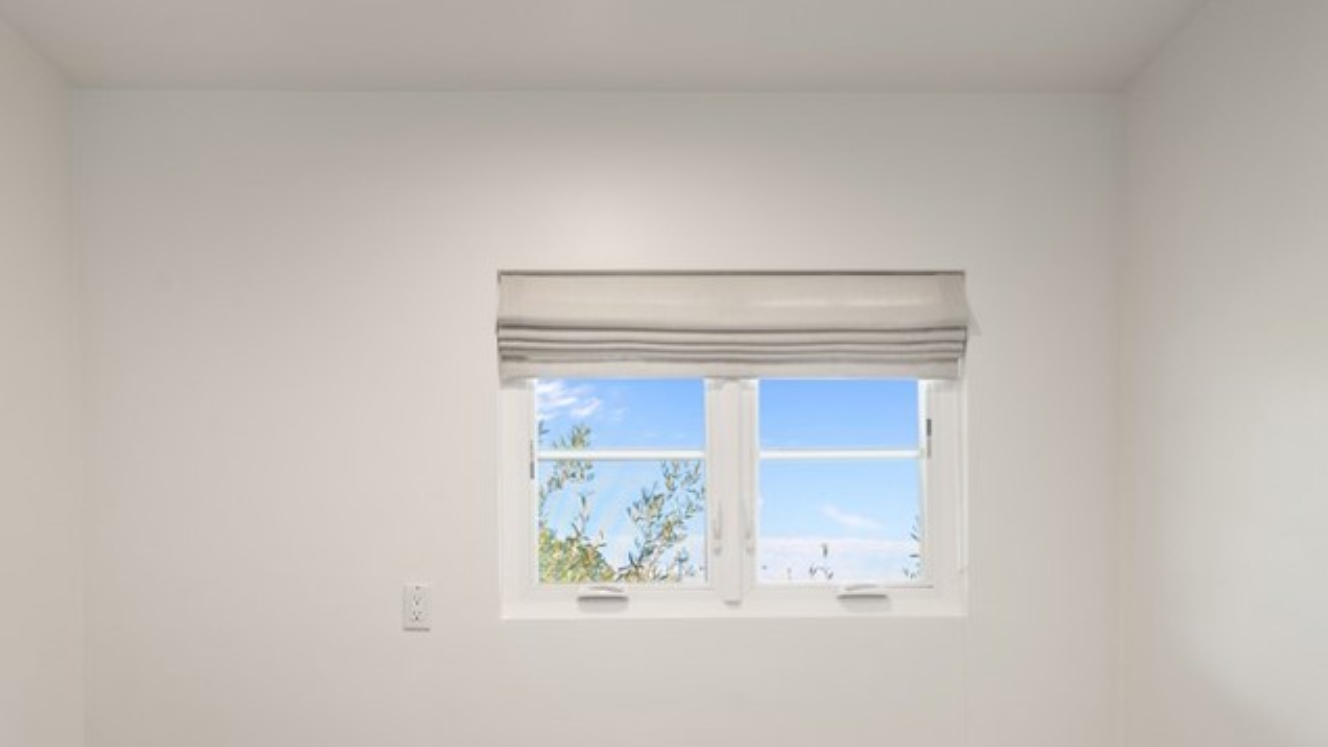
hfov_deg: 69.8
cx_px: 633
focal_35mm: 27
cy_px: 637
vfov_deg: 40.4
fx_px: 951
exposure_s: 1/15
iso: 800
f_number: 9
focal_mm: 16
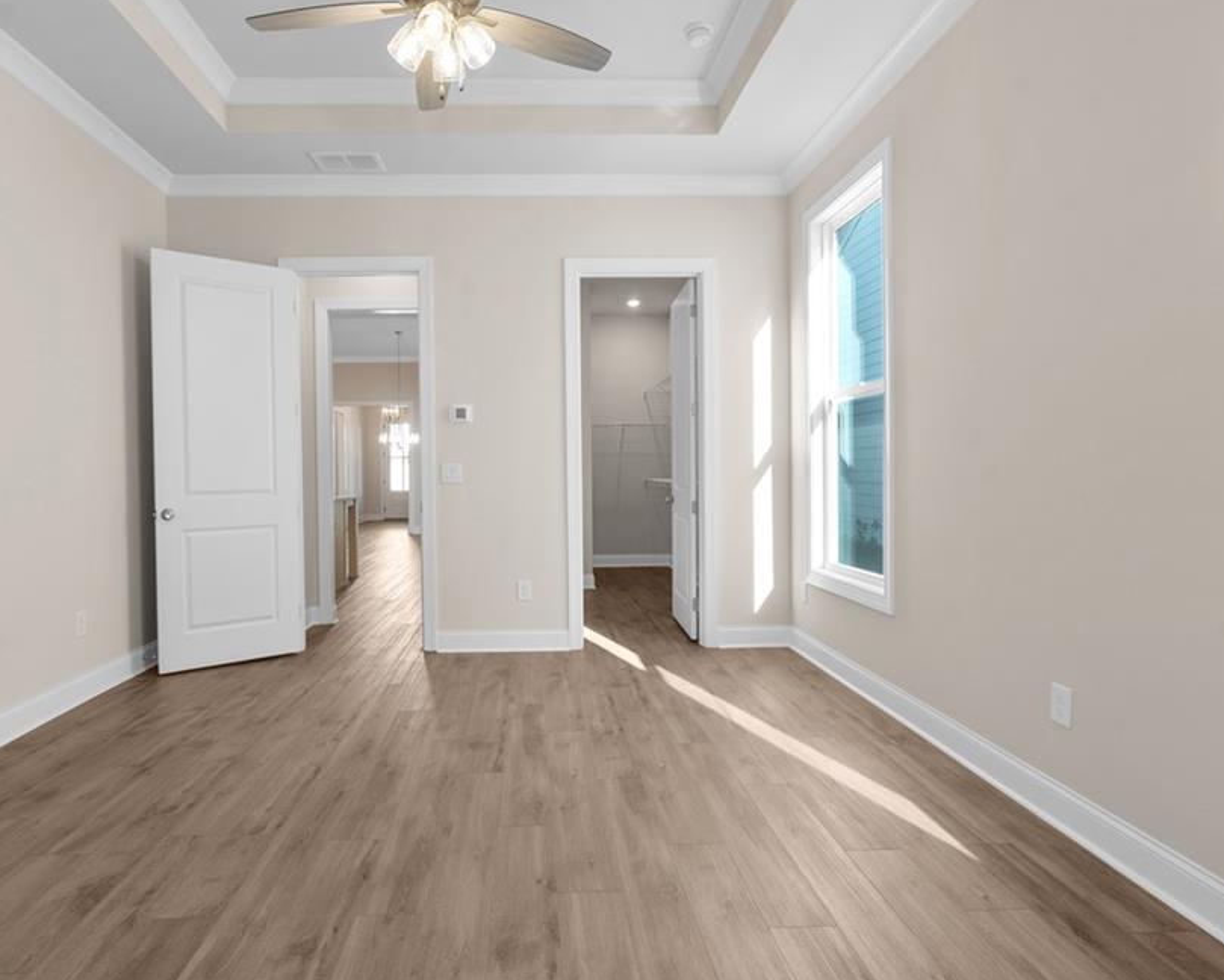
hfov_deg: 83.0
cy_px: 485
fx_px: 689
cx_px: 545
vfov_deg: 70.9
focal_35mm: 19
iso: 200
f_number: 8
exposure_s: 1/8
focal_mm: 16
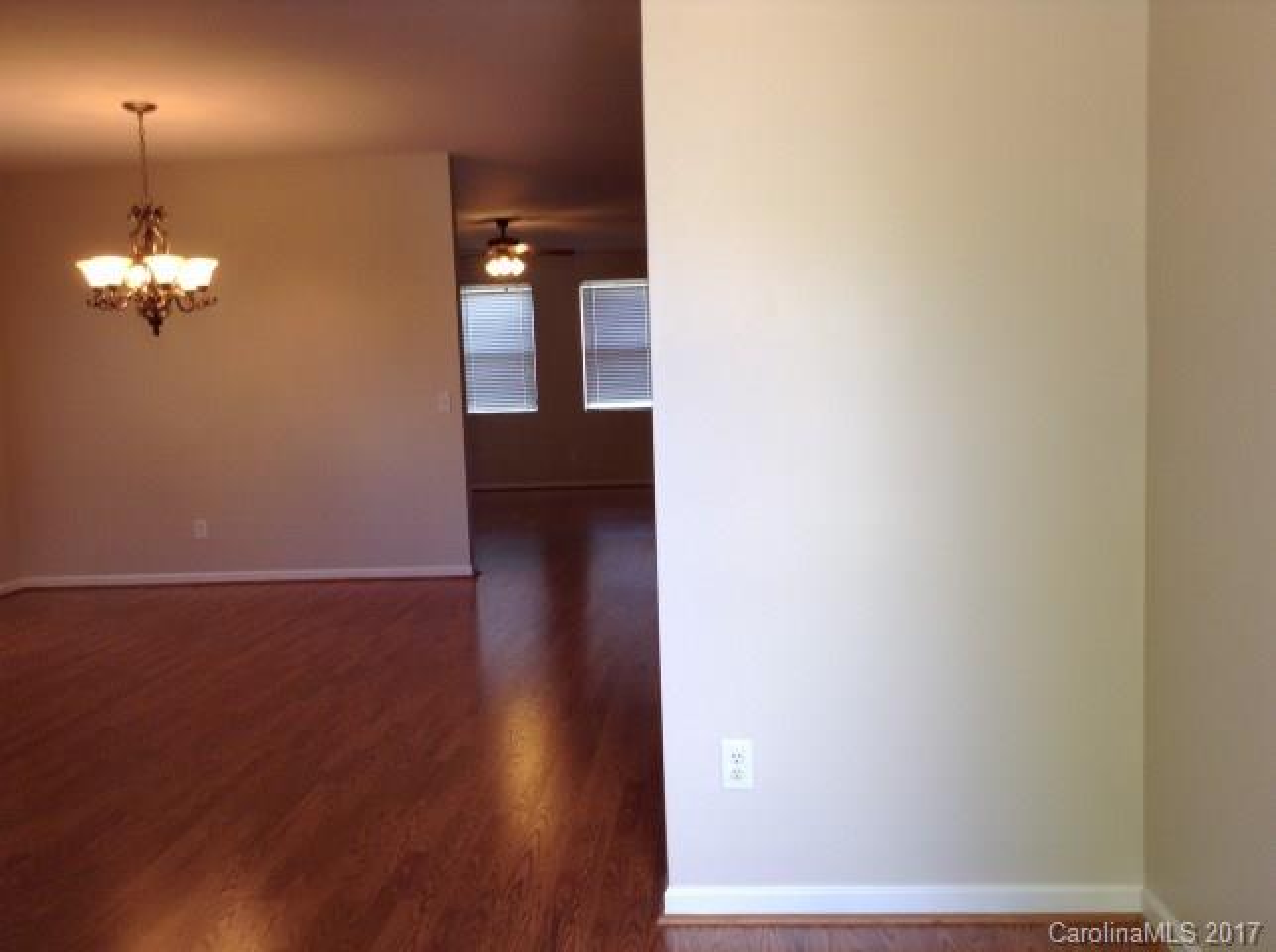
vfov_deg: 42.8
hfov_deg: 55.4
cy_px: 476
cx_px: 638
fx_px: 1214
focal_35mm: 33
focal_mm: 3.3
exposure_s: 1/30
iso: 25
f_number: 2.4
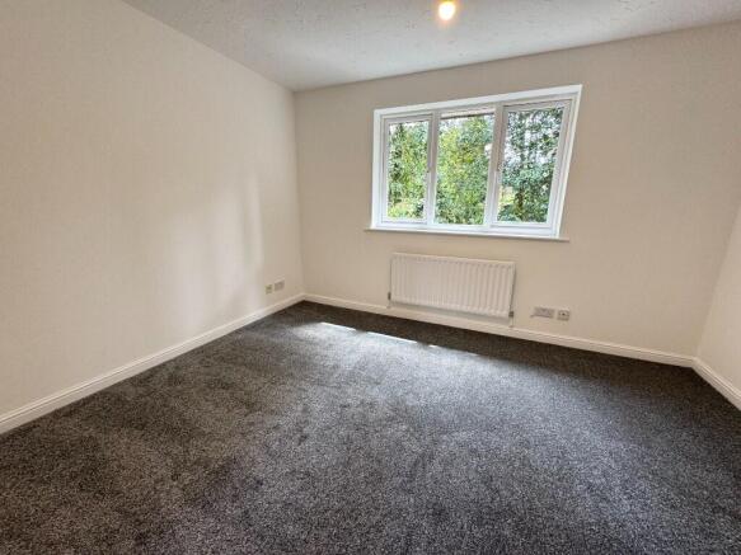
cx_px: 370
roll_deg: -0.5
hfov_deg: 102.1
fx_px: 300
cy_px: 278
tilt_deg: -12.7
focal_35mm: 14
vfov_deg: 85.7
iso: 100
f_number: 2.2
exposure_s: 1/99
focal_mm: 2.22
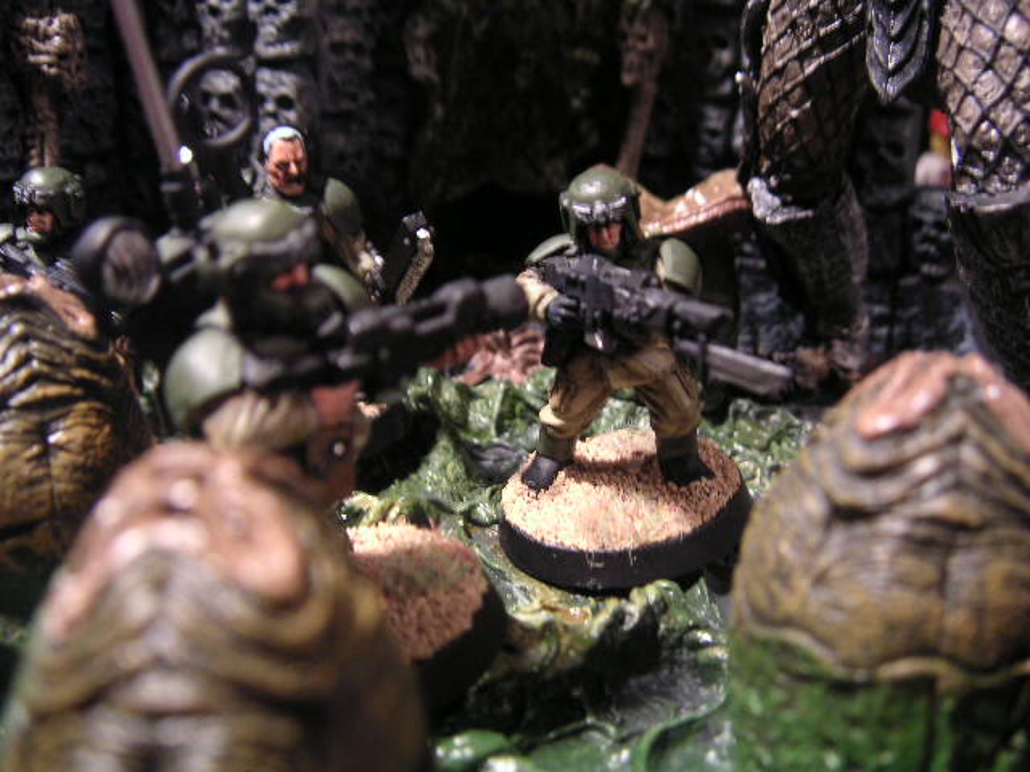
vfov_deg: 38.7
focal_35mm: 37
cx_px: 515
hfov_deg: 50.1
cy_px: 386
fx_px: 1101
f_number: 2.8
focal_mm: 5.7
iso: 100
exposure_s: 1/2
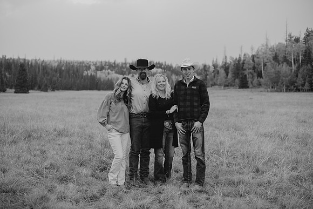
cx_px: 156
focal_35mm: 50
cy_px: 104
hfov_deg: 39.6
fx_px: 435
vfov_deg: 27.0
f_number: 2.5
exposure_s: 1/400
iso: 160
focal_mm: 50
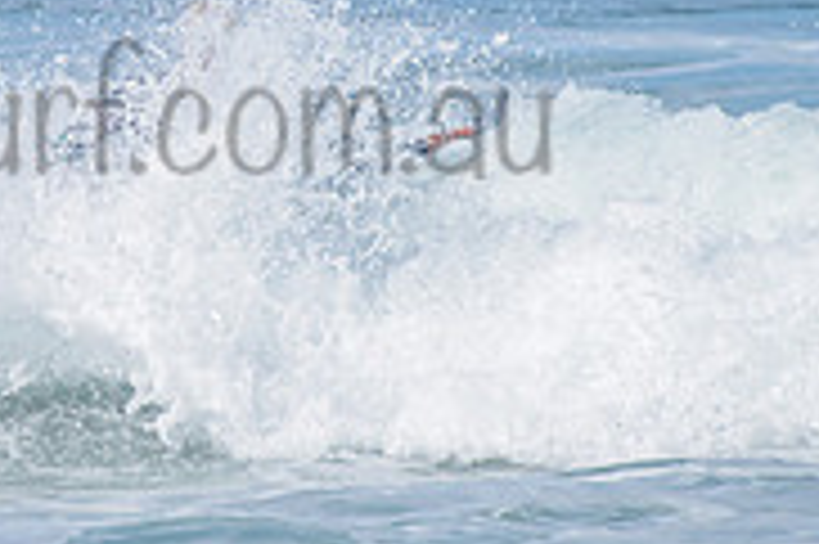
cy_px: 70
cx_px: 76
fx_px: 36298
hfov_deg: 1.3
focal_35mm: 1597
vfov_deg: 0.9
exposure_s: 1/2500
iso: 250
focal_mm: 500
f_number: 6.3
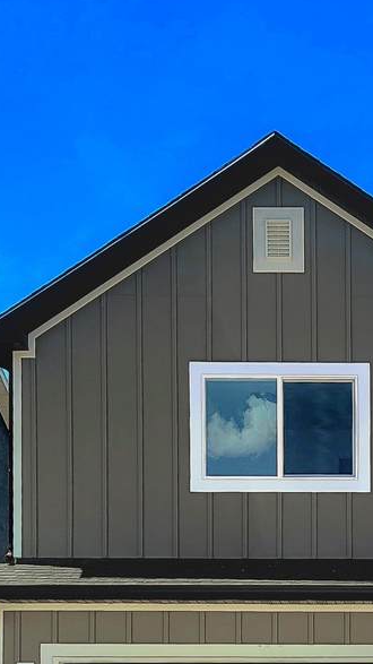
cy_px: 528
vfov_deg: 35.5
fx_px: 1003
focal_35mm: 57
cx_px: 420
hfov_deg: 20.0
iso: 16
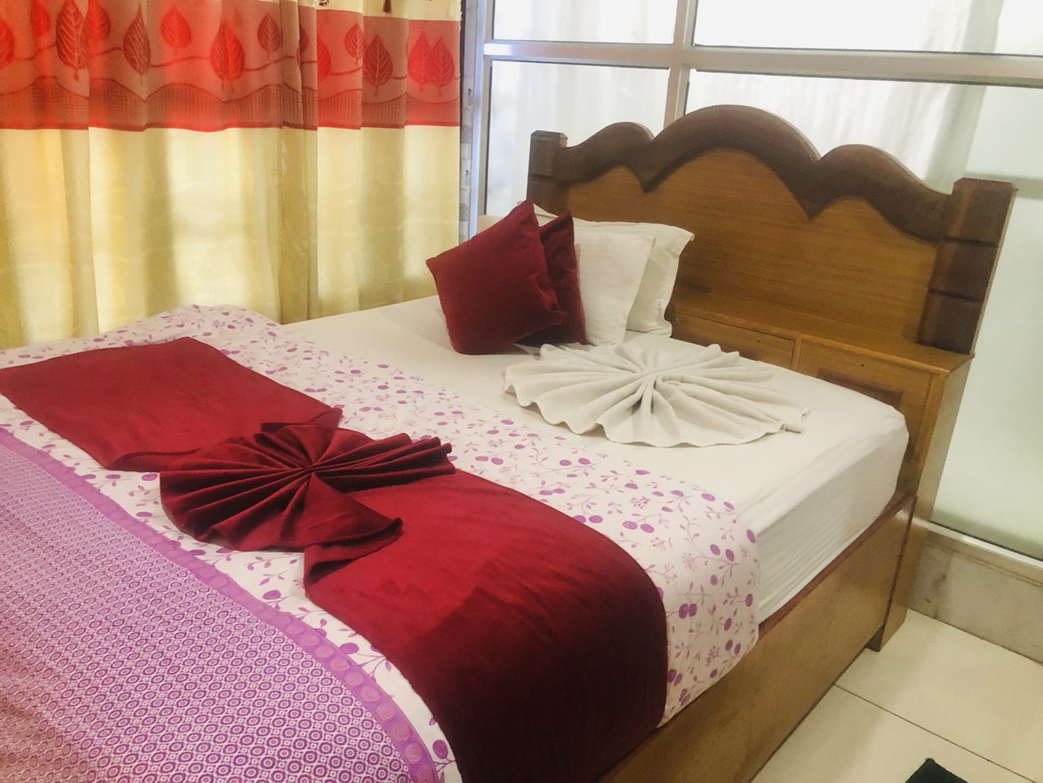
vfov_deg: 49.7
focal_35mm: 28
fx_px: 844
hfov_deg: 63.4
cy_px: 392
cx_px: 522
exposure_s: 1/7
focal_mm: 3.99
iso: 100
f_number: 1.8
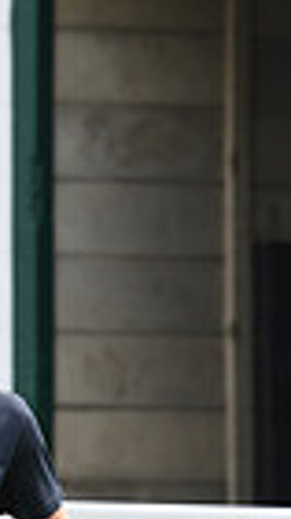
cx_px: -645
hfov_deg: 1.4
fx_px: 11846
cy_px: 201
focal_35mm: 861
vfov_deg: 2.5
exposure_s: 1/640
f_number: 6.3
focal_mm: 200
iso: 400
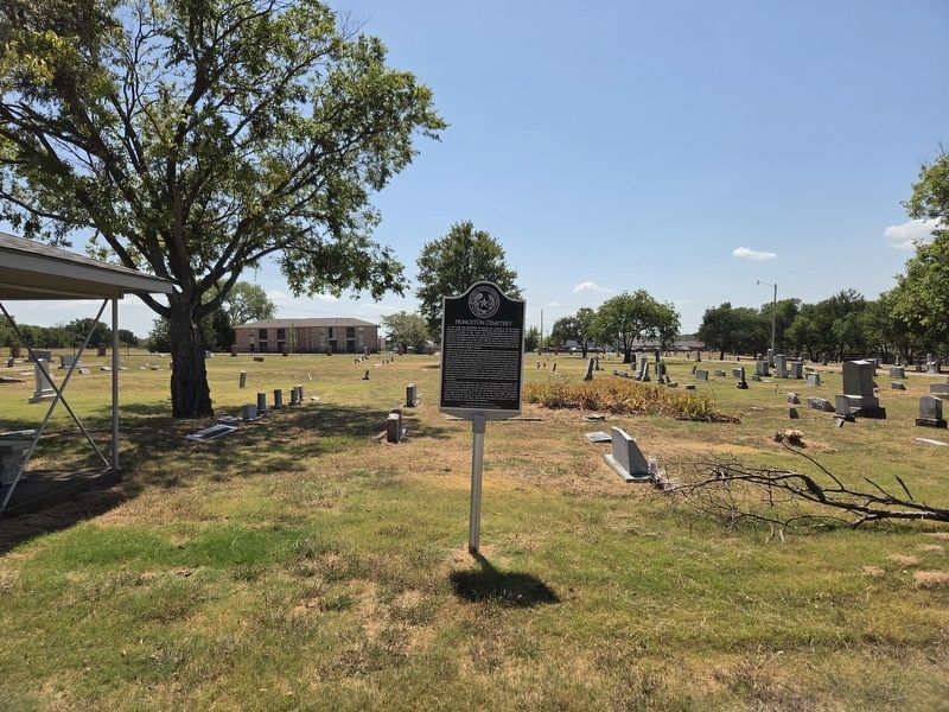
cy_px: 356
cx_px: 474
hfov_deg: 73.9
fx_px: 631
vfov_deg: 58.9
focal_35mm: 23
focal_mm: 5.4
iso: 80
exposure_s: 1/5860
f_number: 1.8
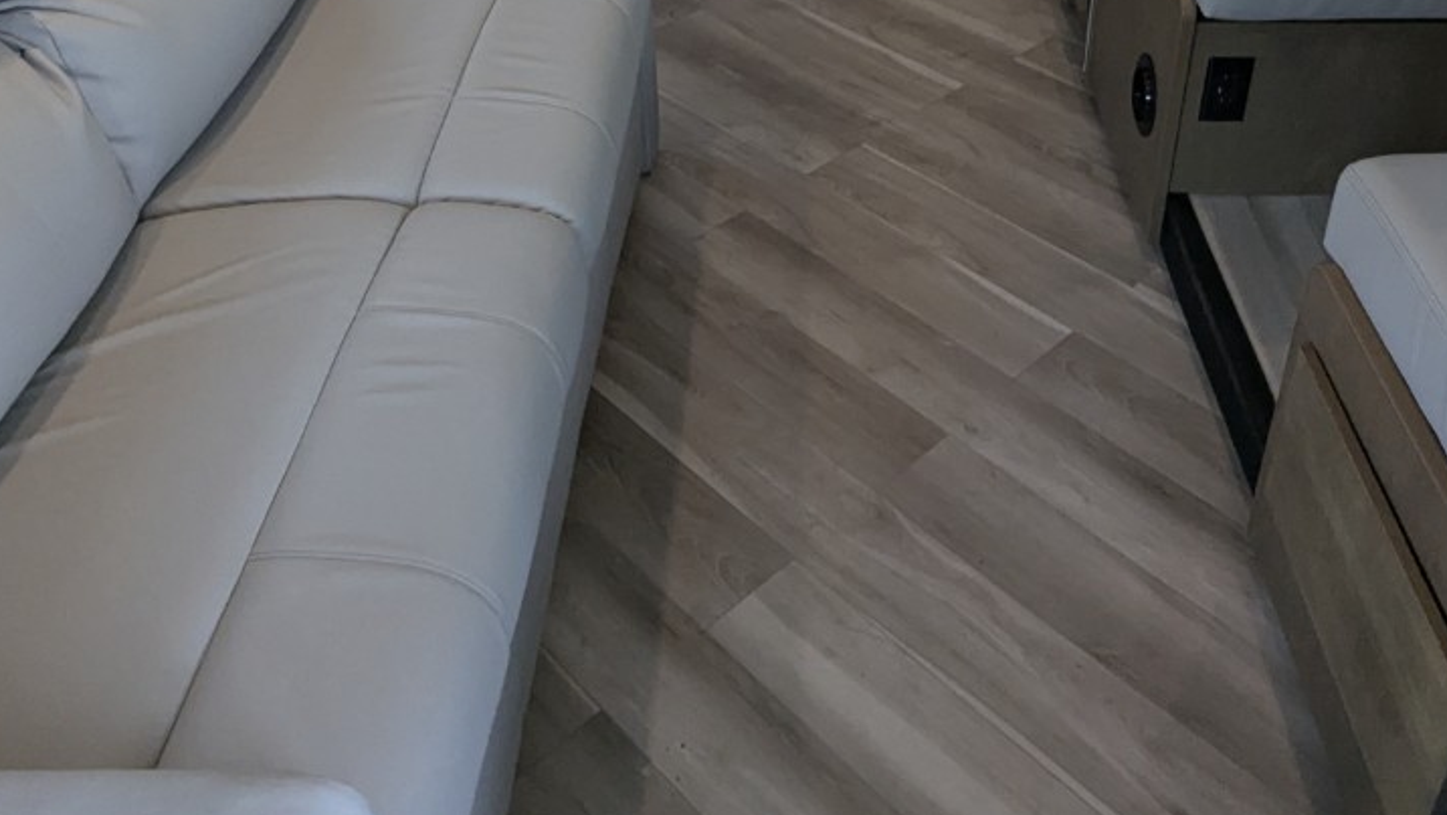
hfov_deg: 57.9
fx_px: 1305
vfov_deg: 32.7
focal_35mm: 34
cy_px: 61
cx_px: 781
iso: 205
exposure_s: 1/238
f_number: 2.2
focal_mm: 2.35
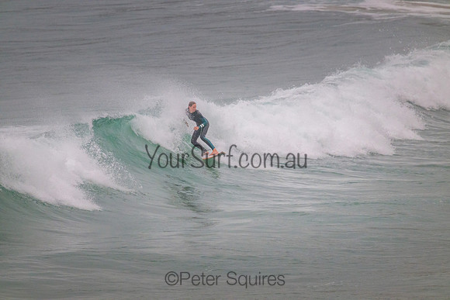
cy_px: 150
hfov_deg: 2.6
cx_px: 225
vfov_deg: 1.7
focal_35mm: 800
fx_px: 10002
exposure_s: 1/1250
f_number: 11
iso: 3200
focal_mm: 800
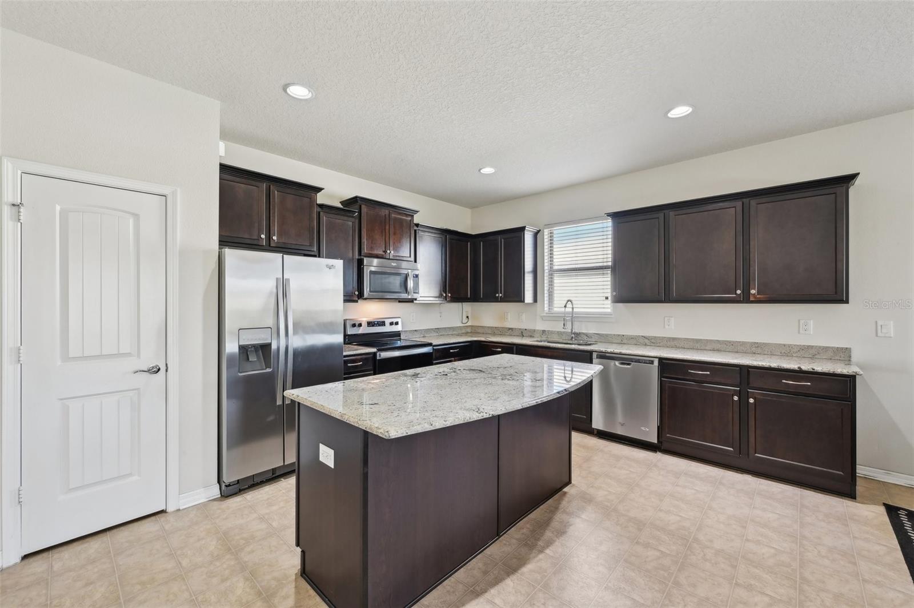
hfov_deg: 104.3
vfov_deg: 81.1
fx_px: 355
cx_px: 457
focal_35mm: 14
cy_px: 304
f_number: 8
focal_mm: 14
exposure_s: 1/20
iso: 400
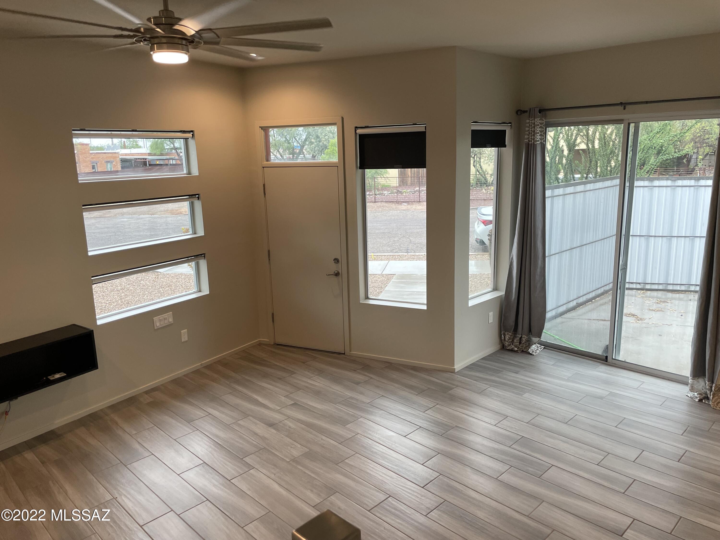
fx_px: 541
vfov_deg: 53.1
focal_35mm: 26
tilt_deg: -10.8
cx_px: 360
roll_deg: +2.4
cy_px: 270
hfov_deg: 67.3
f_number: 1.6
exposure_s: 1/60
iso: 64
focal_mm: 4.2
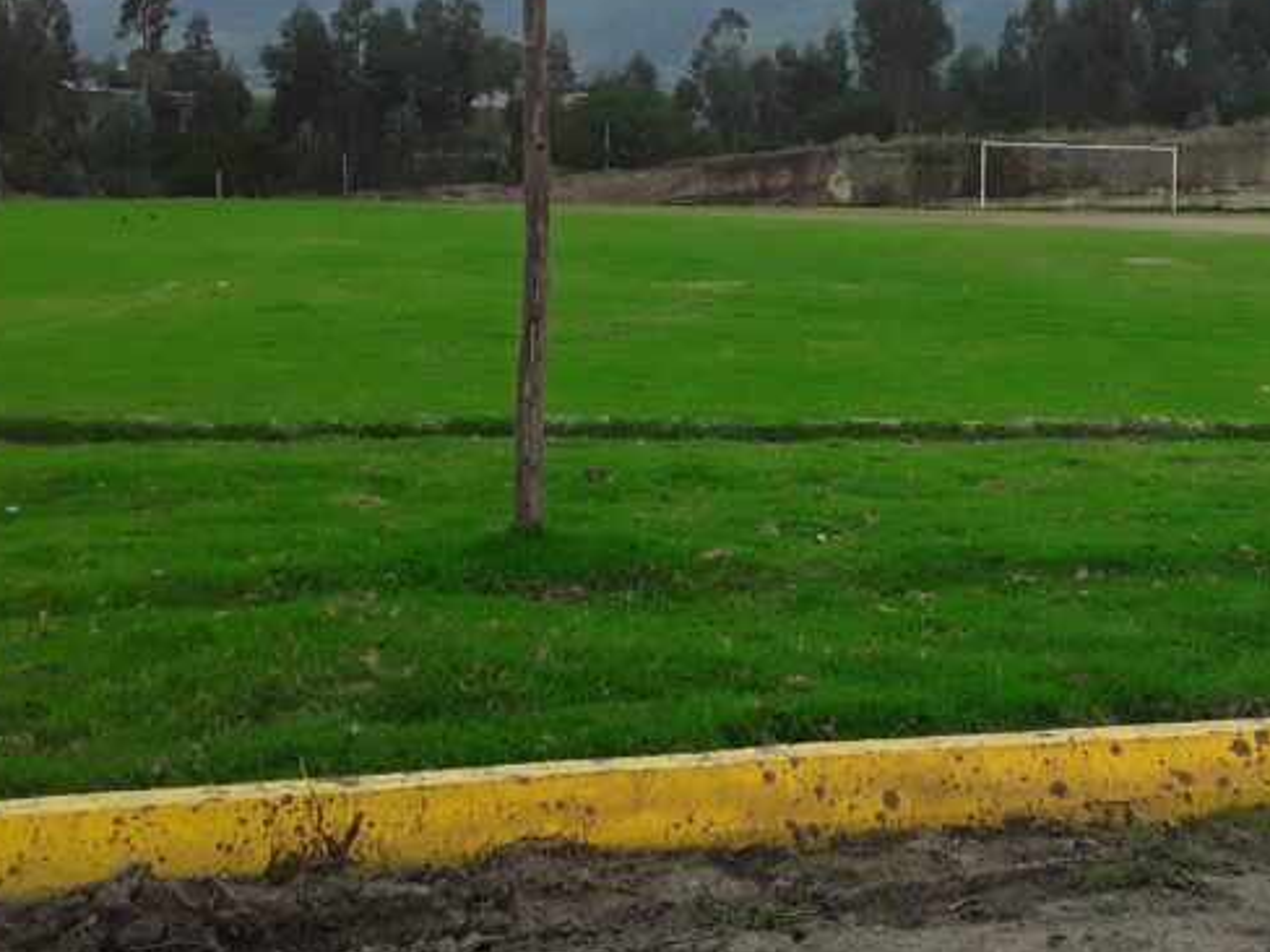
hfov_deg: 29.3
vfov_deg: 22.5
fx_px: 2385
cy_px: 299
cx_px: 963
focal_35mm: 65
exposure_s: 1/664
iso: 40
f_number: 2.2
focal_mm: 3.3
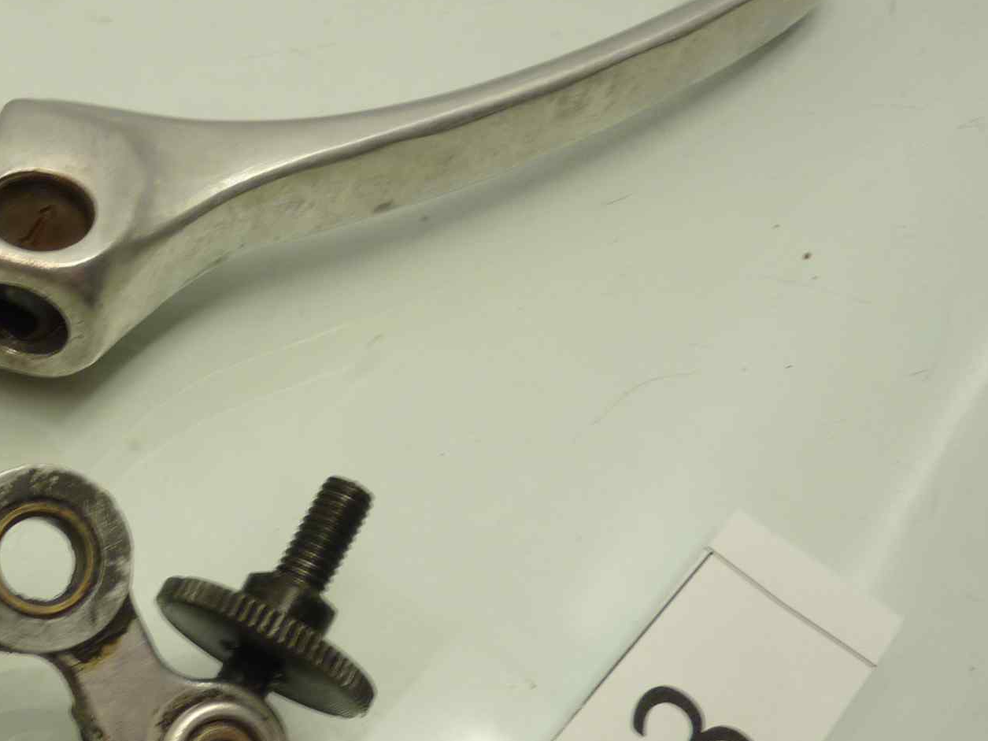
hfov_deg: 35.0
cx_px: 72
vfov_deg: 28.4
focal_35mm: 51
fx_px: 1455
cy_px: 482
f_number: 3.3
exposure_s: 1/25
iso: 80
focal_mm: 4.1
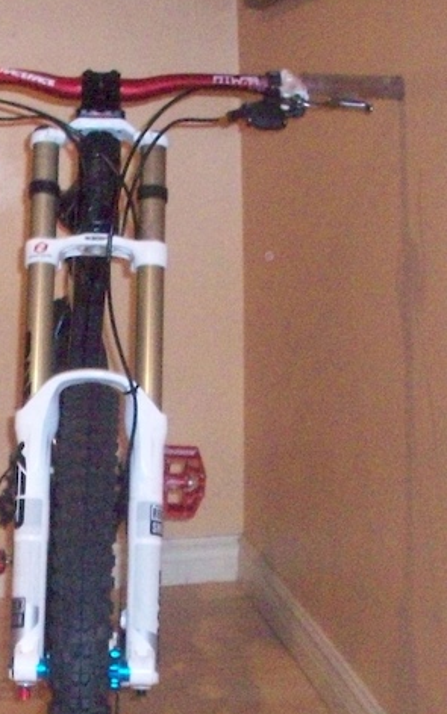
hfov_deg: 15.3
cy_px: 470
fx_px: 1657
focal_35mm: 85
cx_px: 95
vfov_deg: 24.3
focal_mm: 6.2
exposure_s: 1/45
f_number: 2.8
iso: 400
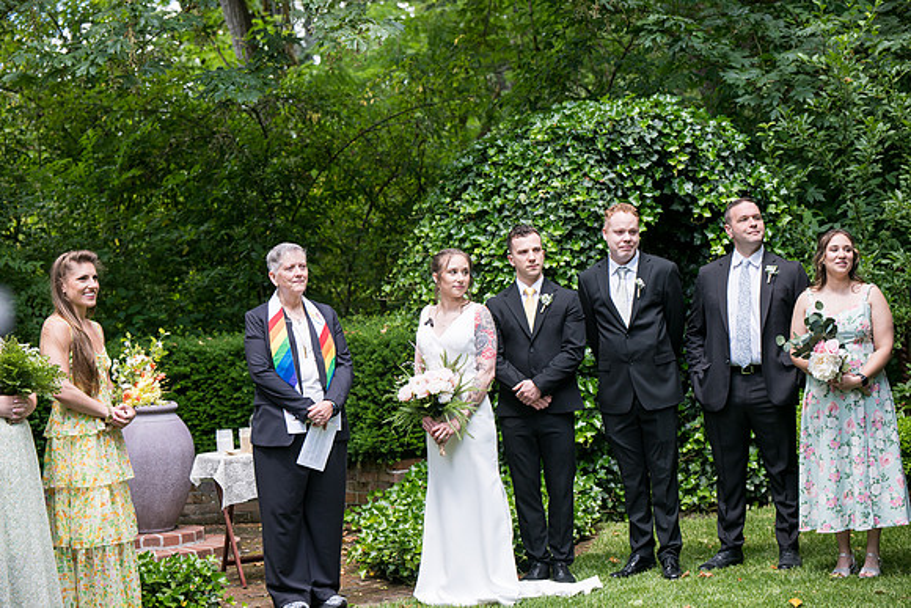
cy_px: 304
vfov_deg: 19.5
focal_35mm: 70
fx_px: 1772
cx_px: 456
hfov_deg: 28.8
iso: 250
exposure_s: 1/400
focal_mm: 70
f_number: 4
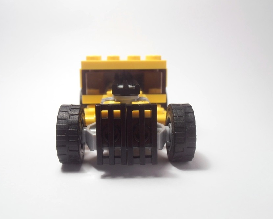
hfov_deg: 46.8
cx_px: 127
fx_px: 315
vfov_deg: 38.2
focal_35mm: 39
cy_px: 110
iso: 80
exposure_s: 1/40
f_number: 3.9
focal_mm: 6.61
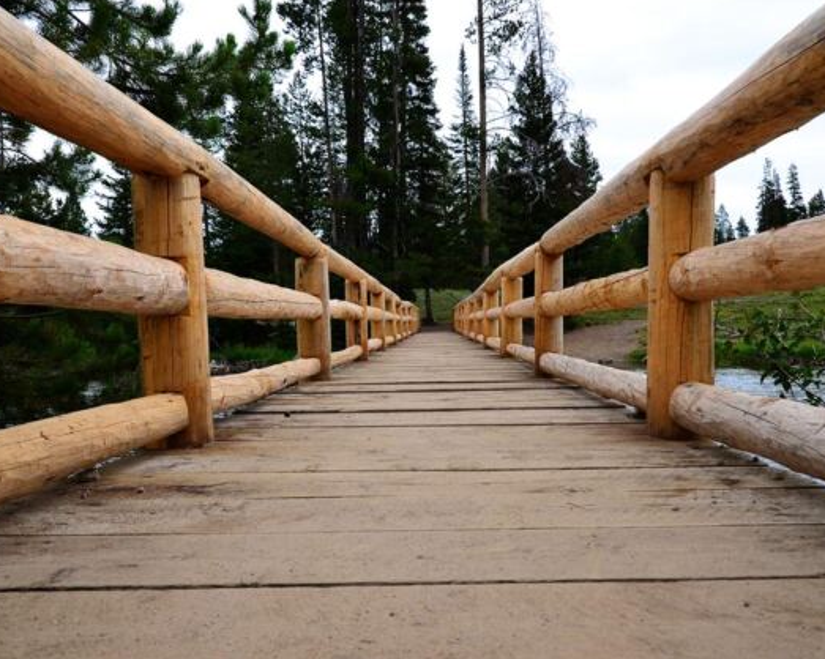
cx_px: 434
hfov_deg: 57.2
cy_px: 330
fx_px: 757
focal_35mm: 31
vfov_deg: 47.1
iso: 200
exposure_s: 1/250
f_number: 8
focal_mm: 18
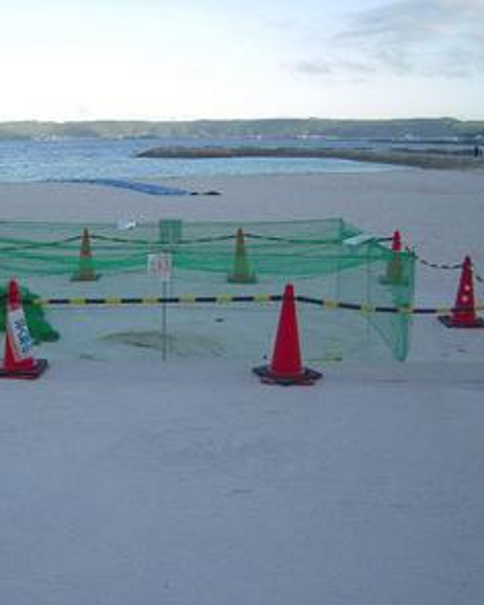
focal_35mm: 37
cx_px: 146
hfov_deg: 39.5
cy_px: 306
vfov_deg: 49.1
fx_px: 663
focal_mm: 5
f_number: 2.7
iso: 100
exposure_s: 1/320
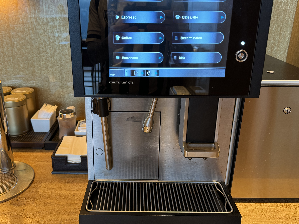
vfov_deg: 45.4
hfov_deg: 58.2
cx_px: 134
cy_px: 100
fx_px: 268
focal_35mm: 31
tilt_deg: -20.7
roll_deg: -0.4
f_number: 1.78
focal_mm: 6.76
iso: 200
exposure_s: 1/50
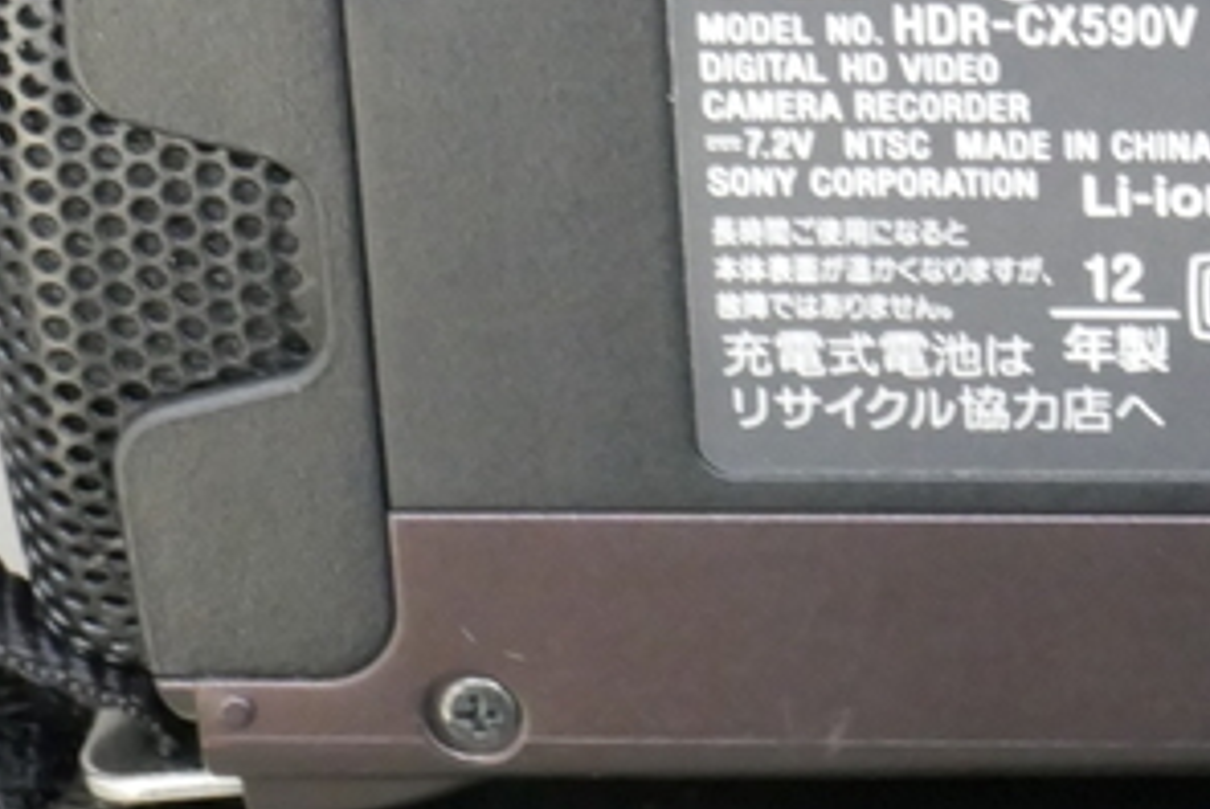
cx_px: 1639
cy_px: 41
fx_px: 5450
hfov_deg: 12.2
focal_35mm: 162
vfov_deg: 8.5
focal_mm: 14.6
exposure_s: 1/13
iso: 1600
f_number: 8
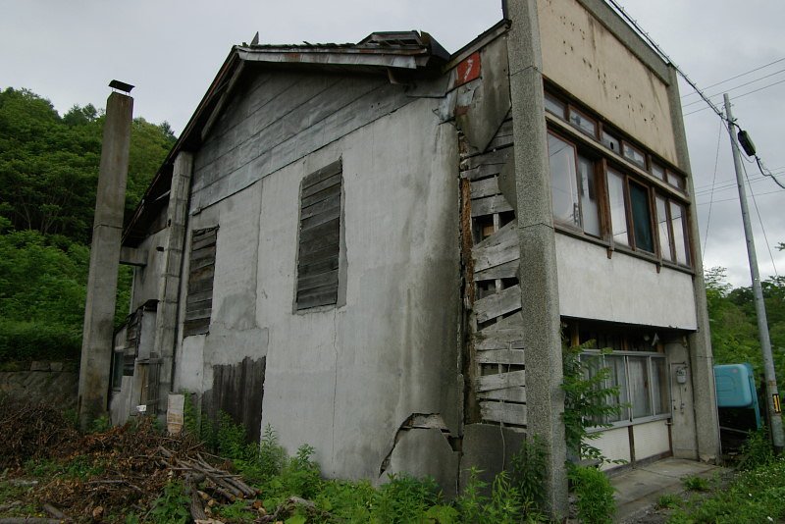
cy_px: 262
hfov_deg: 73.7
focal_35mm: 24
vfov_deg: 53.2
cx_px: 392
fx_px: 523
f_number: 7.1
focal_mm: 16
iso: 400
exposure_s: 1/250
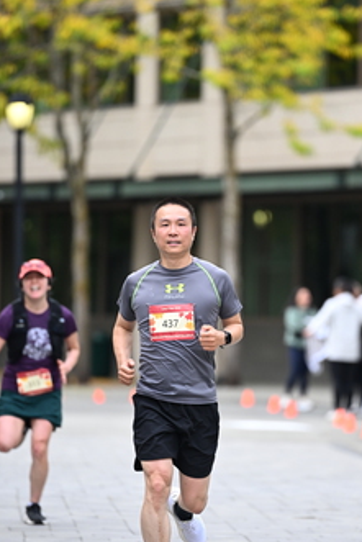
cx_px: 263
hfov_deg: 4.1
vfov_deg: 6.2
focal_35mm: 332
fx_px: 5002
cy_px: 275
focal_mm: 200
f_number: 2.8
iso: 640
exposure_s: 1/2000
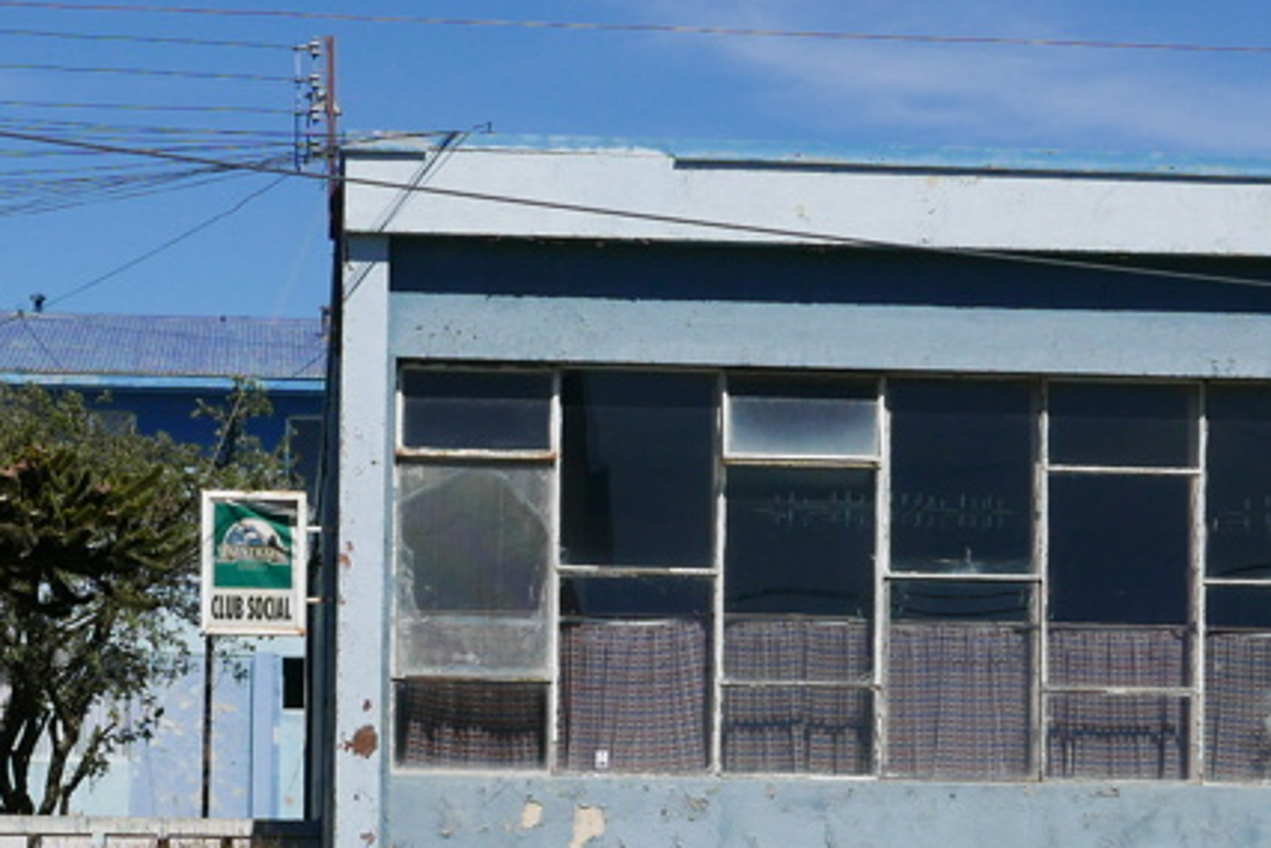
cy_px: 622
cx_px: 662
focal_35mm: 129
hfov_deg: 15.9
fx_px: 4556
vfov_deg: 10.6
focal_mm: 20.6
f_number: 5.6
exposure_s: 1/1600
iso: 200
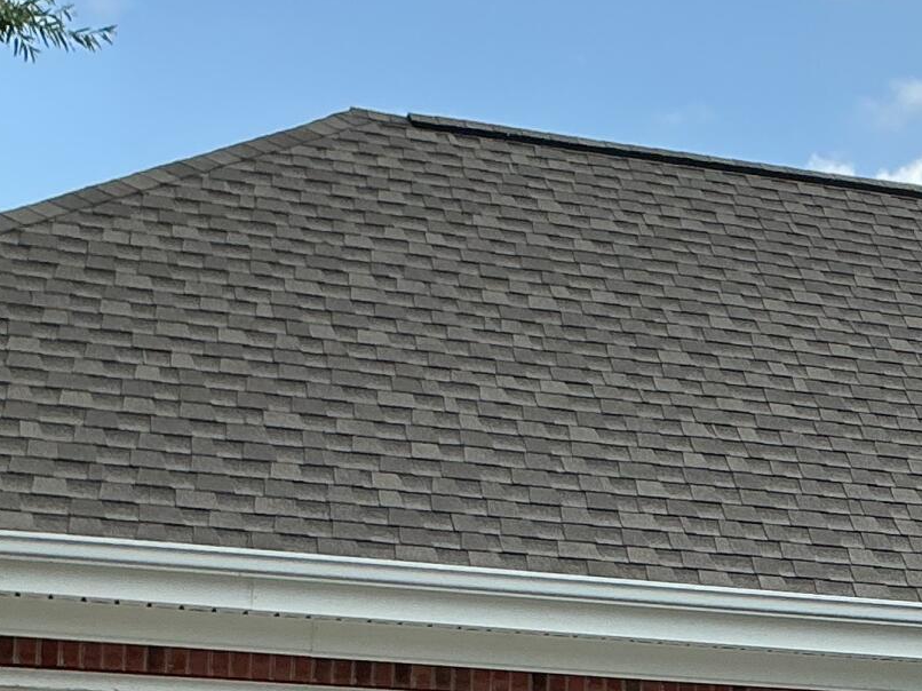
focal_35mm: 108
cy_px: 807
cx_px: 1140
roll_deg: -1.0
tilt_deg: +2.8
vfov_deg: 13.4
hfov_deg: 17.3
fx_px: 2876
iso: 25
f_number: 1.8
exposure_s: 1/1412
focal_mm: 3
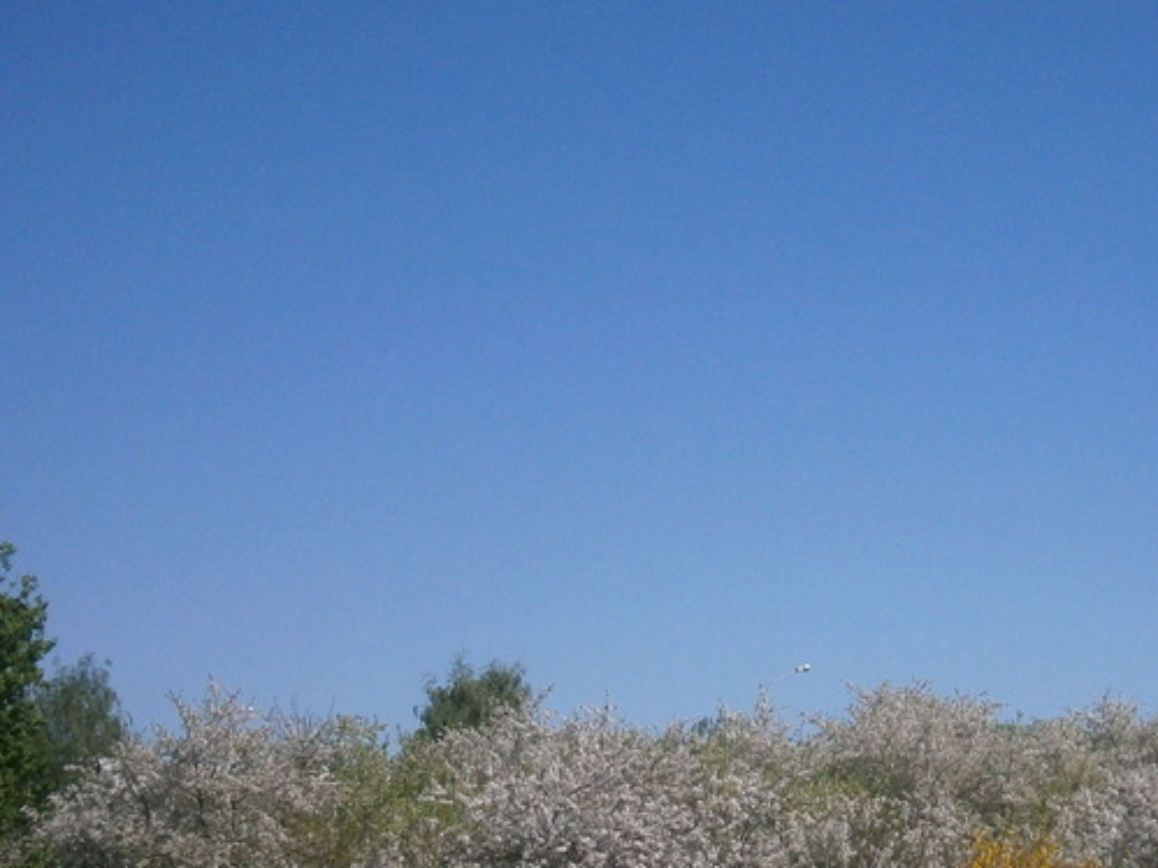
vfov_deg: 13.1
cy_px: 636
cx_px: 926
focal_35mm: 113
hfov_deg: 17.3
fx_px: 3779
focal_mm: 8.3
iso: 80
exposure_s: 1/1600
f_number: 3.4
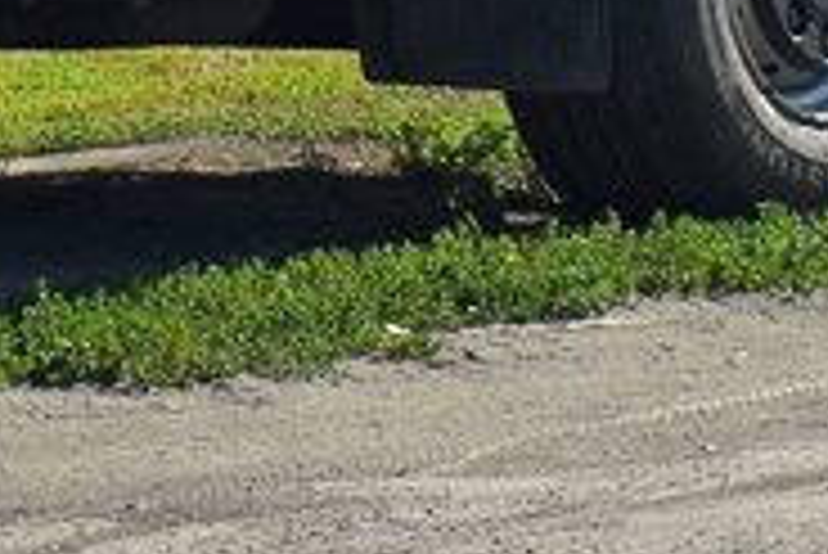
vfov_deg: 3.6
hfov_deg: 5.4
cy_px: -973
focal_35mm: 371
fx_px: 8539
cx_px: -981
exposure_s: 1/640
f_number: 6.3
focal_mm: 38
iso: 200
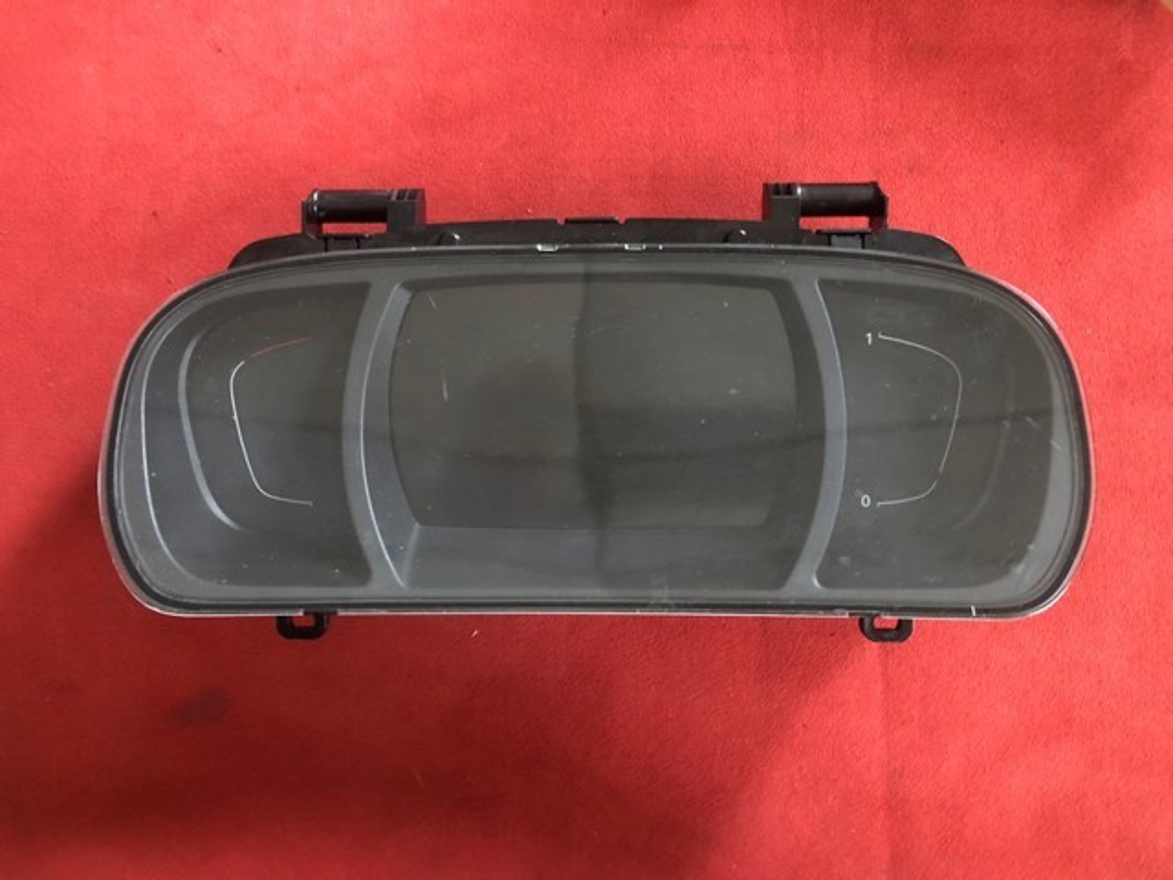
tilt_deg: -88.2
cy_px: 440
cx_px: 586
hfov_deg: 63.4
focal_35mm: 28
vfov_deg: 49.7
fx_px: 949
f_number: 1.8
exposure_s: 1/4
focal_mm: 4
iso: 80
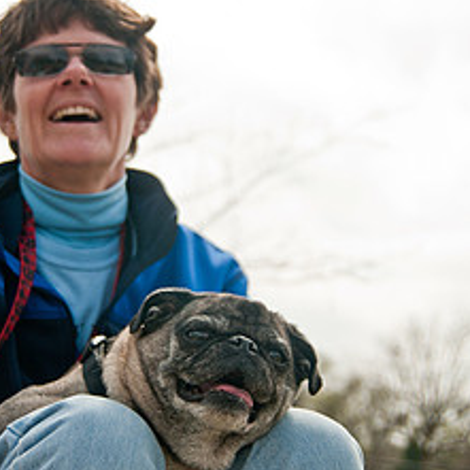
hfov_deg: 24.7
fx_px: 1073
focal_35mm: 70
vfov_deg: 24.7
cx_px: 186
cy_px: 240
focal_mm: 27
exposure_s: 1/4000
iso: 200
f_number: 2.8
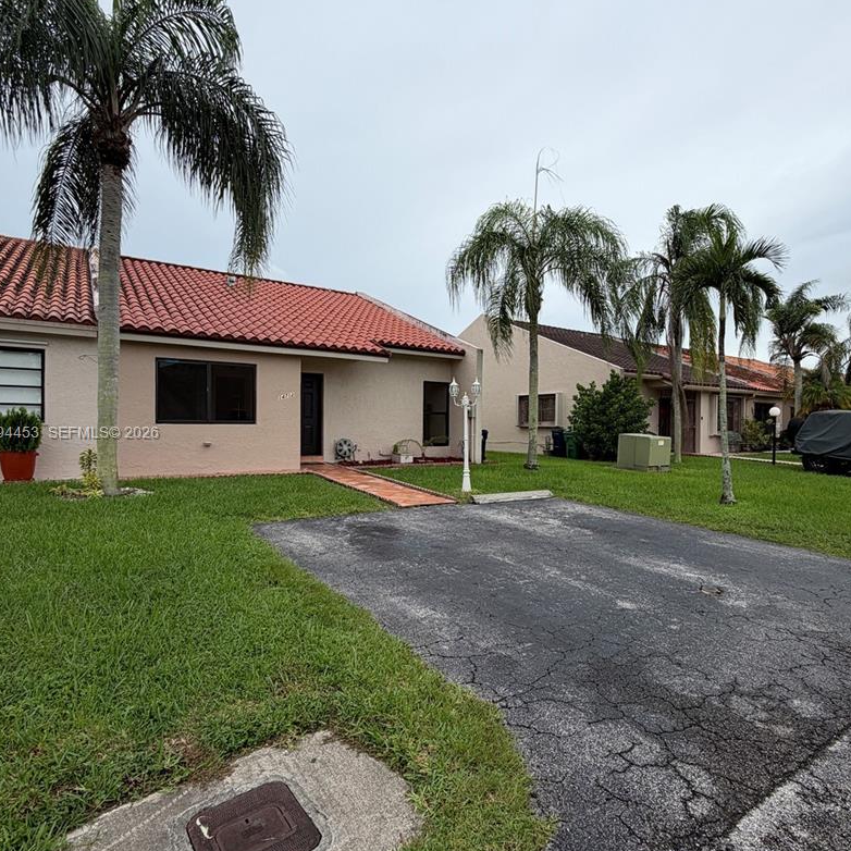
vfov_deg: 77.7
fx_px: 528
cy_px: 434
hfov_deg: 77.6
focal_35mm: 19
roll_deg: -0.5
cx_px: 447
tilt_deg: -0.2
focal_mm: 2.22
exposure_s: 1/770
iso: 20
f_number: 2.2
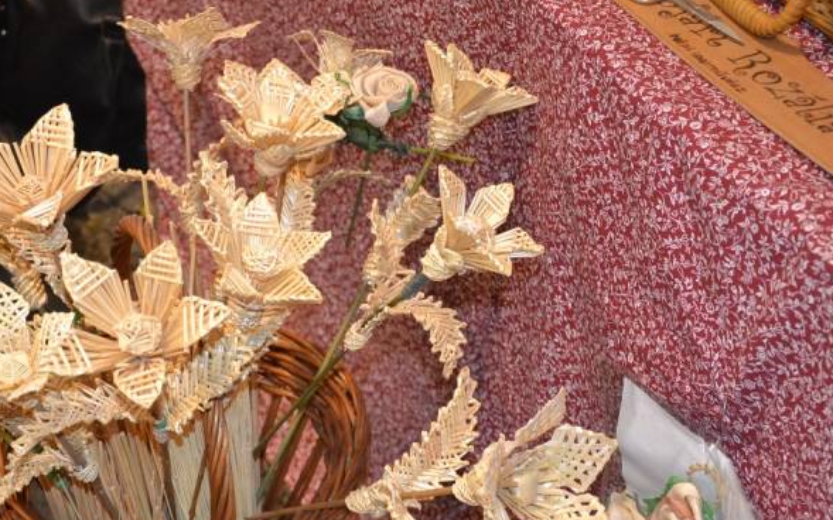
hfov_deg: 28.2
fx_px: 1650
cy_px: 367
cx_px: 311
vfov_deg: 17.9
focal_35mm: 73
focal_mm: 35
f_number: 4.5
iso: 1800
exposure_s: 1/60
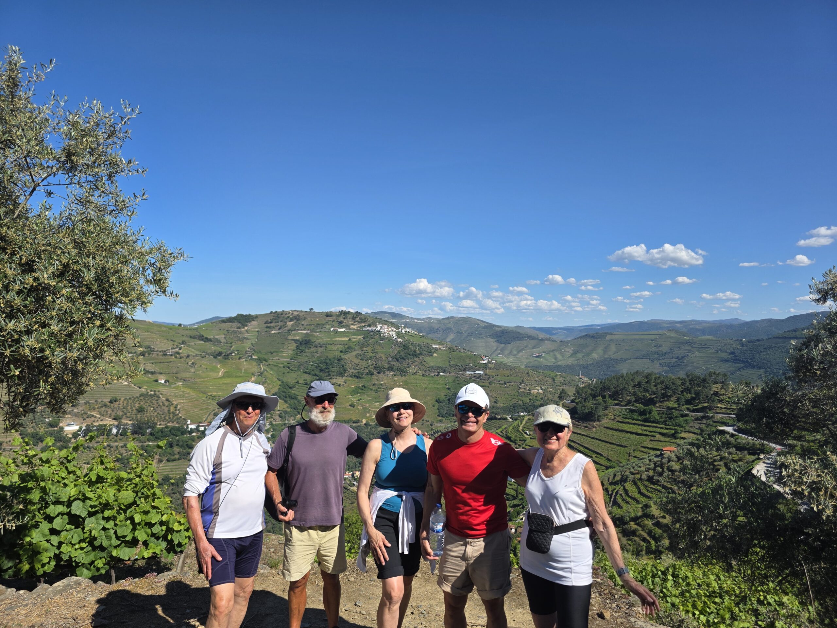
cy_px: 314
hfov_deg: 73.9
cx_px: 418
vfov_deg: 58.9
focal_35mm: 23
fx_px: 556
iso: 80
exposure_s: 1/5958
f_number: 1.7
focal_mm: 6.3
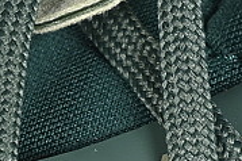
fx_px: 3042
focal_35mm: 453
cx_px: 330
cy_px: 108
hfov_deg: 4.5
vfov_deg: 3.0
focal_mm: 50
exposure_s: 1/80
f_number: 7.1
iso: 160
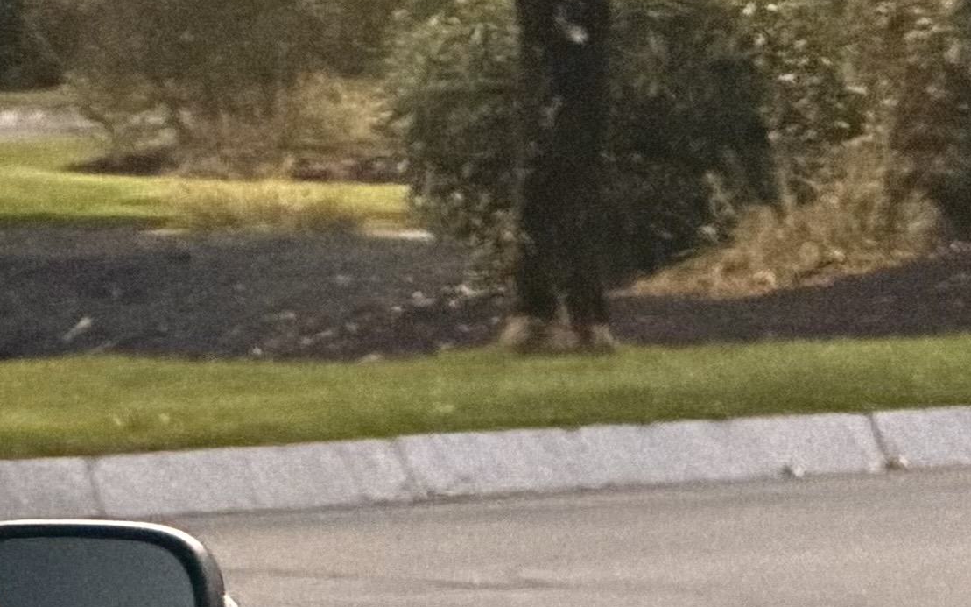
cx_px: -1373
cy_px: 1248
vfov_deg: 2.4
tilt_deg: -5.3
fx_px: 14448
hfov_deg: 3.8
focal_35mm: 546
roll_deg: +1.0
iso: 800
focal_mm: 16.89
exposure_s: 1/53
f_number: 2.8
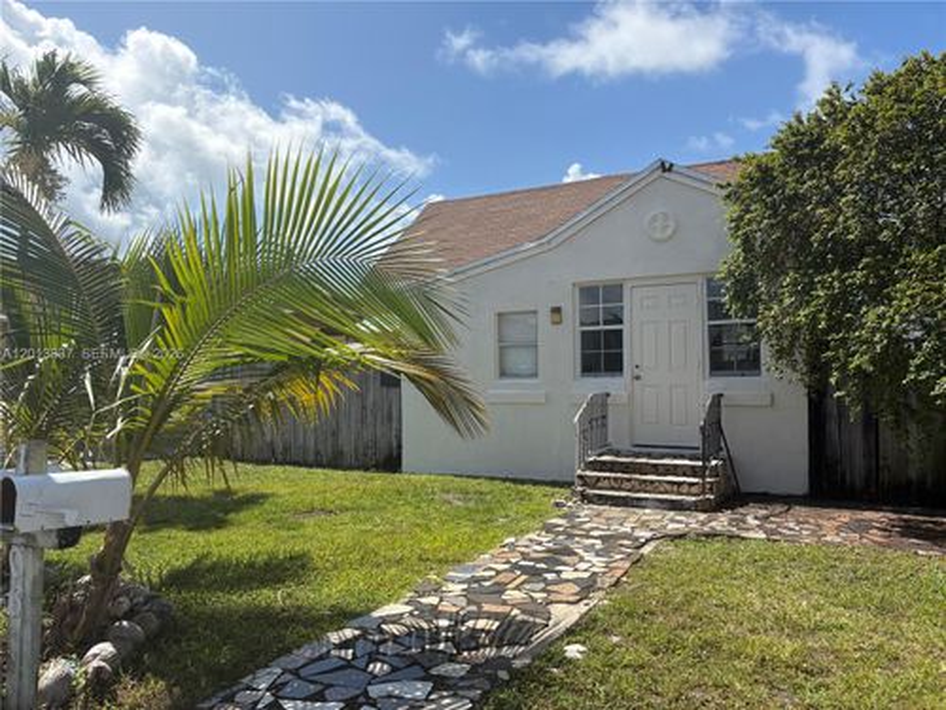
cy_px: 355
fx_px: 711
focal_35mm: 26
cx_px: 473
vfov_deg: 53.1
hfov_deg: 67.3
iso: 50
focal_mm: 5.96
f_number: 1.6
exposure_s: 1/4065
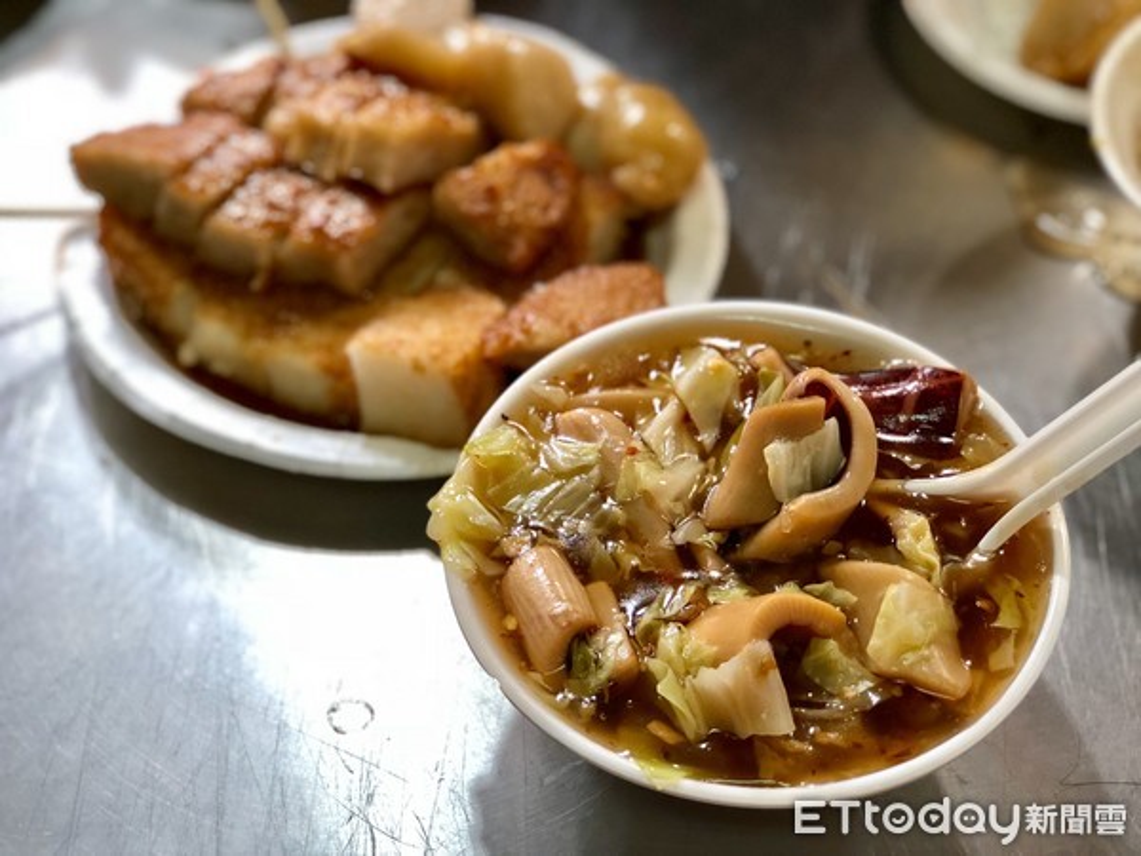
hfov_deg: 33.8
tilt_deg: -49.1
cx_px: 570
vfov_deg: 25.7
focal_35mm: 57
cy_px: 428
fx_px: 1879
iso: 320
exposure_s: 1/60
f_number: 2.8
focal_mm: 6.6
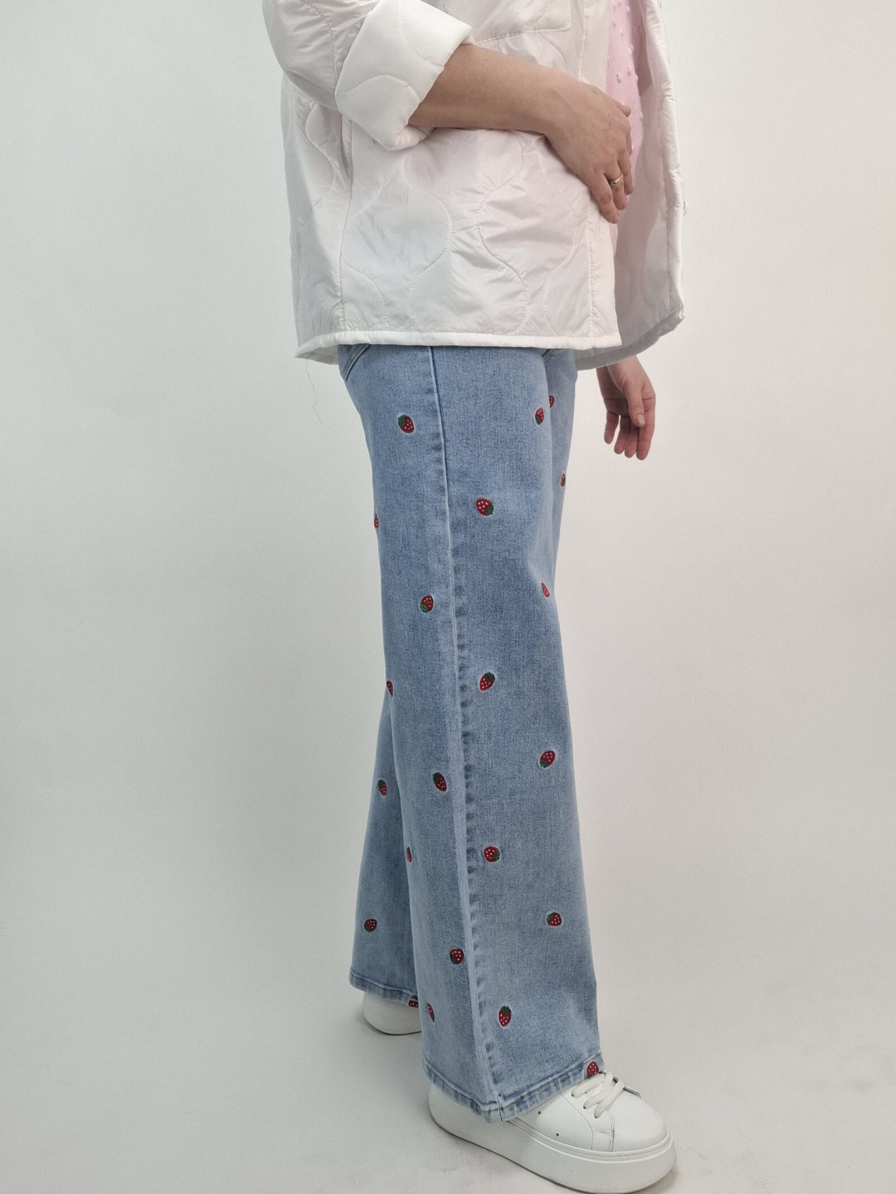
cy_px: 530
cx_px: 522
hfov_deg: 49.5
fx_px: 966
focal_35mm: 28
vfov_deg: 63.3
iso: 64
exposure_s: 1/100
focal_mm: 5.54
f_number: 1.8
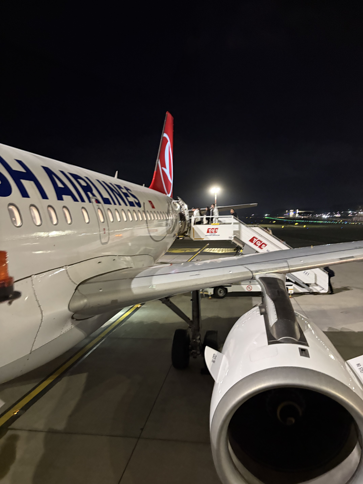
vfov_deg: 67.3
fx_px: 364
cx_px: 182
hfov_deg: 53.1
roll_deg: -0.5
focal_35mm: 26
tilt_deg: -3.6
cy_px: 242
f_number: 1.6
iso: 640
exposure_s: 1/30
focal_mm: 5.96
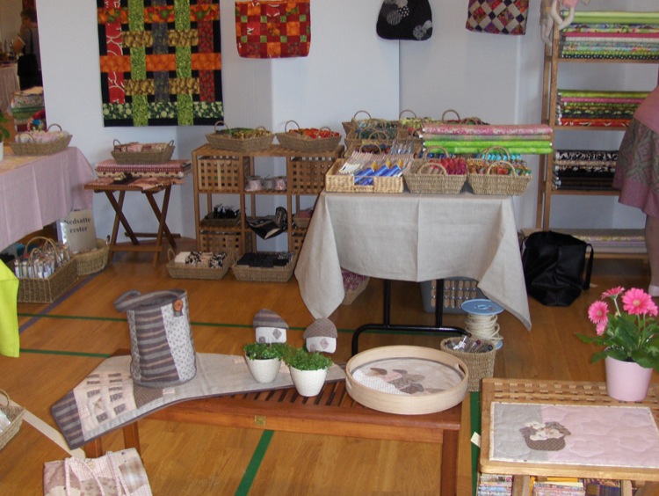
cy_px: 248
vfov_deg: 31.6
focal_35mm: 46
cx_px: 330
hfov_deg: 41.2
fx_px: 877
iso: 100
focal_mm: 7.4
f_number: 3.6
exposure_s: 1/60
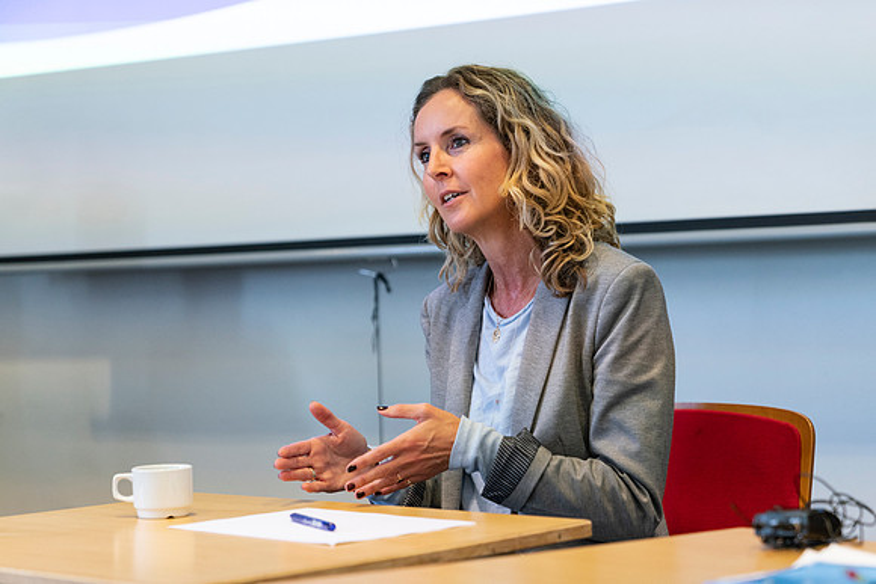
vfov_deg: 17.3
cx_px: 494
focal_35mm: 79
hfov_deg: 25.6
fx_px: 1923
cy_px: 330
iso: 1600
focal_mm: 70
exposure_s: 1/160
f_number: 2.8
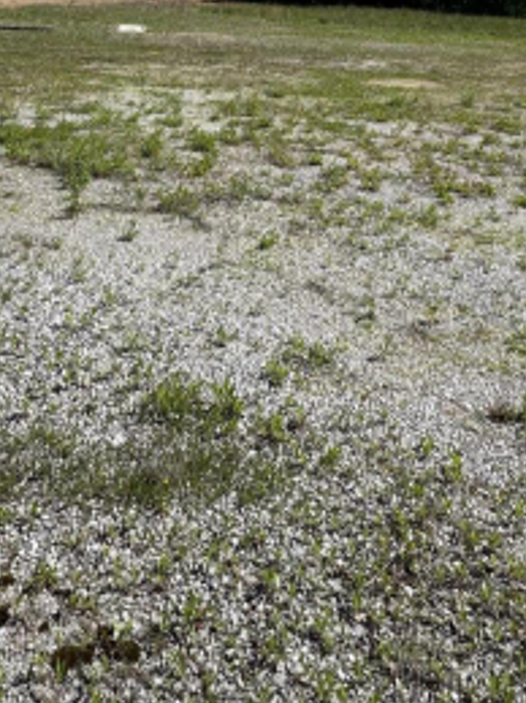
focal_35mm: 36
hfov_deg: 39.6
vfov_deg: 44.8
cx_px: 244
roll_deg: +1.0
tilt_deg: -3.7
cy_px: 26
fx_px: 730
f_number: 2.2
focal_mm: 2.22
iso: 50
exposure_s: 1/2028
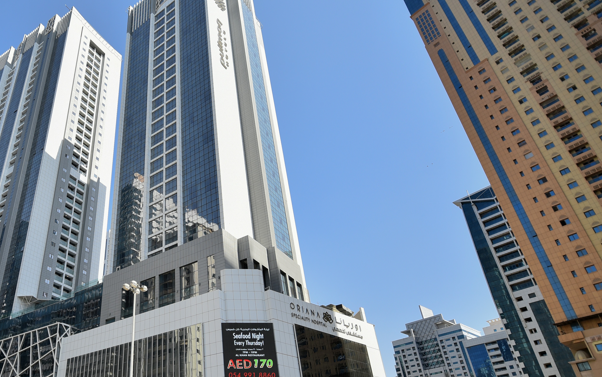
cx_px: 168
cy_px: 224
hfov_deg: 77.5
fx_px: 345
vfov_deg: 56.9
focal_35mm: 21
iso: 160
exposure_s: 1/2000
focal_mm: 14
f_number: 2.8
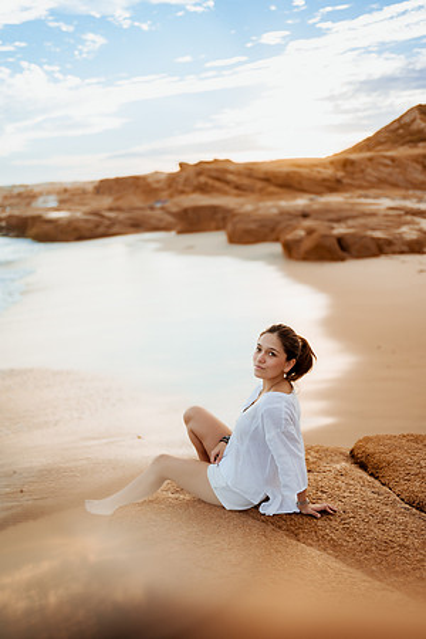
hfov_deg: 37.9
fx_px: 621
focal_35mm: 35
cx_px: 213
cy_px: 320
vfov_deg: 54.4
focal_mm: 35
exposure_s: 1/1600
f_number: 1.4
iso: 100
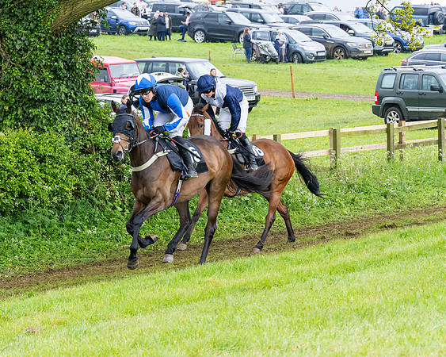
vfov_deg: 8.6
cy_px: 172
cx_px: 148
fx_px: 2358
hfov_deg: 10.8
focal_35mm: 179
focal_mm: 70
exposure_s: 1/1600
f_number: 4
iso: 800
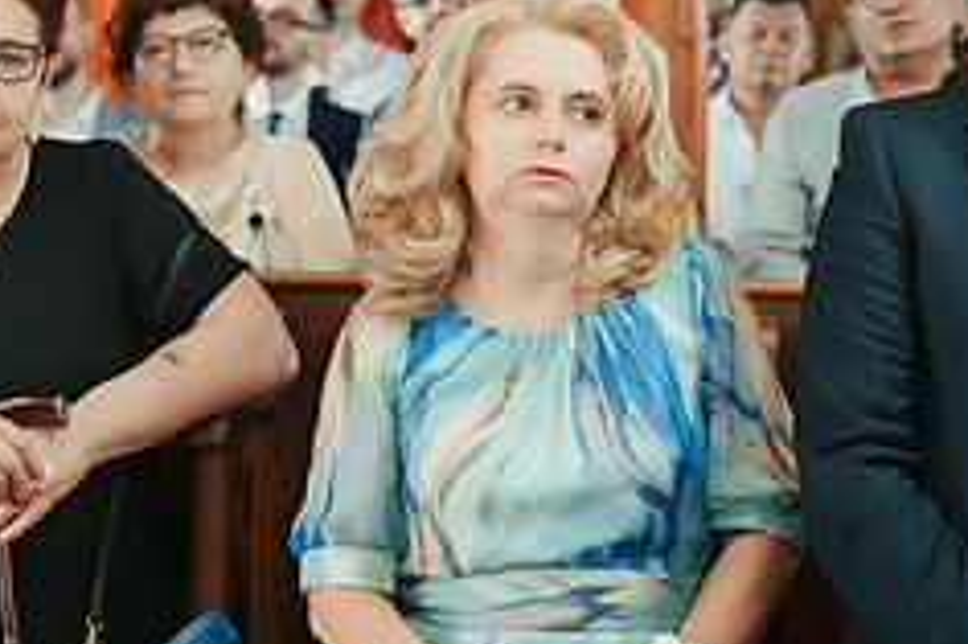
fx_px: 2902
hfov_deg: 18.8
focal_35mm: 108
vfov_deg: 12.6
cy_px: 189
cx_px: 250
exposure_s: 1/160
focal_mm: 44
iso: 1250
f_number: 2.8
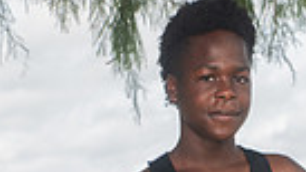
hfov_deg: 14.2
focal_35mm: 151
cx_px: 221
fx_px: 1225
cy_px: 449
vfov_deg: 7.4
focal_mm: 44
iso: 320
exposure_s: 1/320
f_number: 7.1
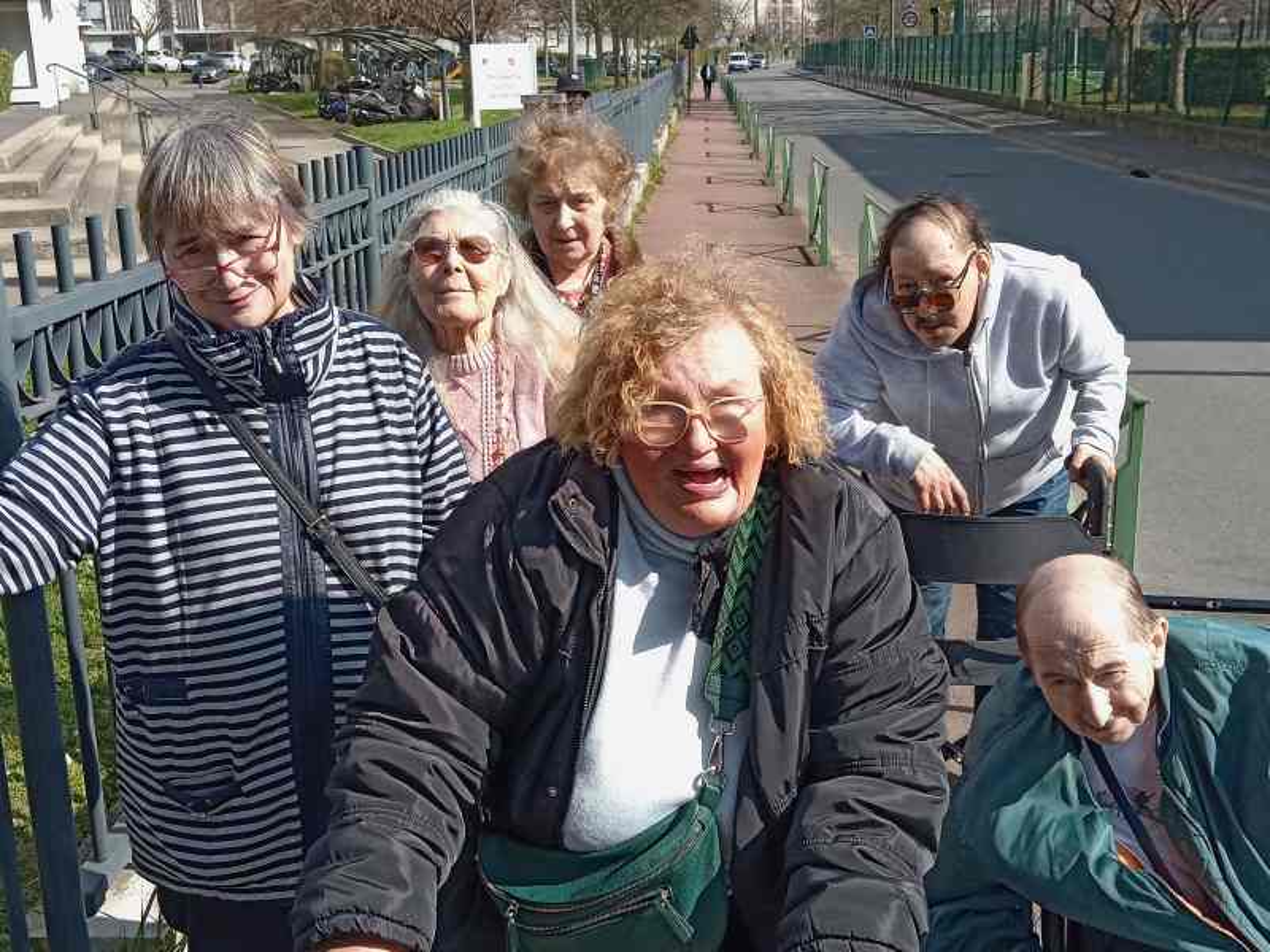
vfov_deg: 33.6
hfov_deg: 43.9
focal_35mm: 43
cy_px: 476
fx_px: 1578
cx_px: 635
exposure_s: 1/864
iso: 100
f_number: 1.8
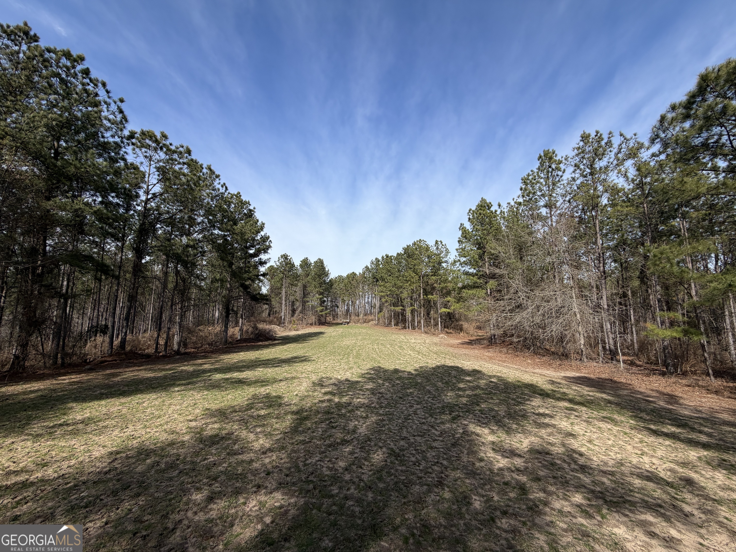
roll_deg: -1.2
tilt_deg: +8.3
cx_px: 368
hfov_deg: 102.1
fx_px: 298
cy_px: 276
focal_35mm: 14
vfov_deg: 85.7
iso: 20
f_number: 2.2
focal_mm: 2.22
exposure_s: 1/955
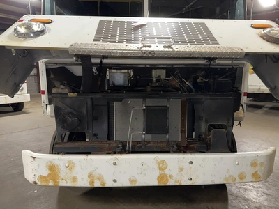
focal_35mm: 24
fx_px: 193
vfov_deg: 56.8
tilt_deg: -9.1
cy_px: 104
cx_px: 140
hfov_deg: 71.6
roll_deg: +0.0
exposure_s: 1/10
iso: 125
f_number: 1.78
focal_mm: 6.76
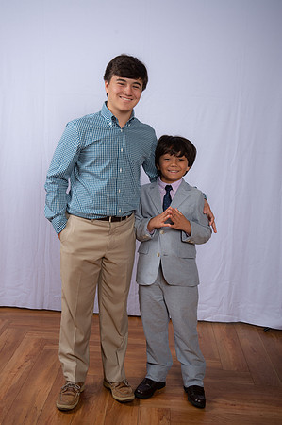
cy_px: 212
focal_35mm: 48
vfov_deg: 41.2
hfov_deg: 28.0
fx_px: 565
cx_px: 141
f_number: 8
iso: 250
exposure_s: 1/160
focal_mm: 48
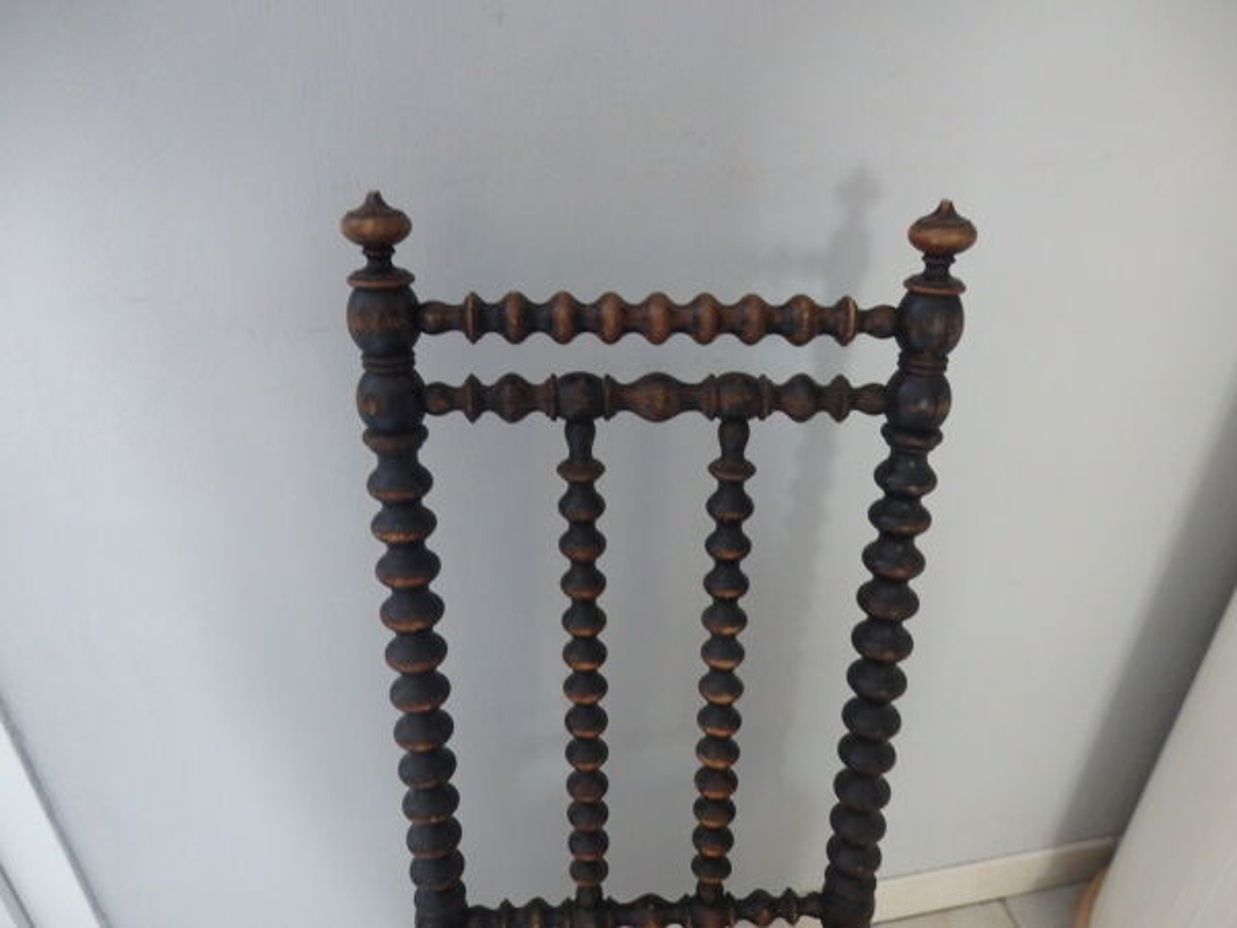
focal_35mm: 25
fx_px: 893
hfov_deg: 69.4
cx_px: 618
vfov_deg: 54.9
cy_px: 464
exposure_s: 1/30
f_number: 3
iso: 640
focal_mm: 4.5
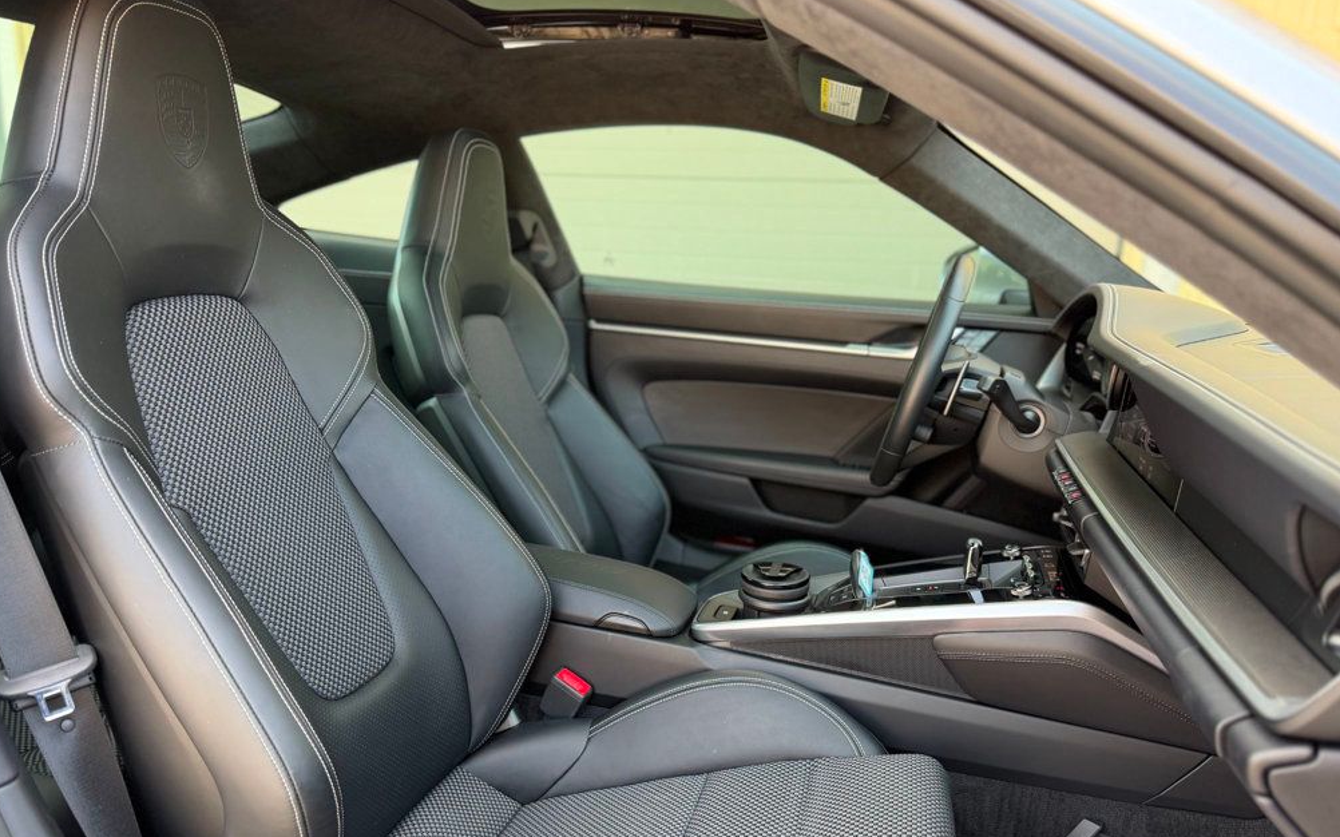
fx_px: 949
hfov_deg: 70.4
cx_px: 678
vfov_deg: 47.4
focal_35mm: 26
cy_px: 488
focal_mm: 6.76
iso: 160
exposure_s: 1/201
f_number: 1.78
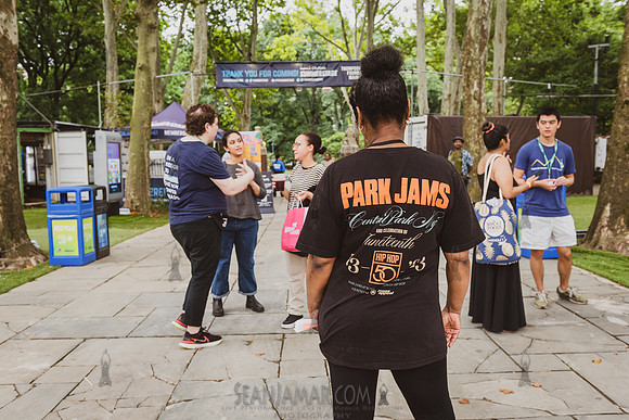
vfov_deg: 39.1
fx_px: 591
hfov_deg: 56.1
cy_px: 210
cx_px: 314
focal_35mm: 34
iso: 1000
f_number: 4.5
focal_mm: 32
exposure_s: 1/250
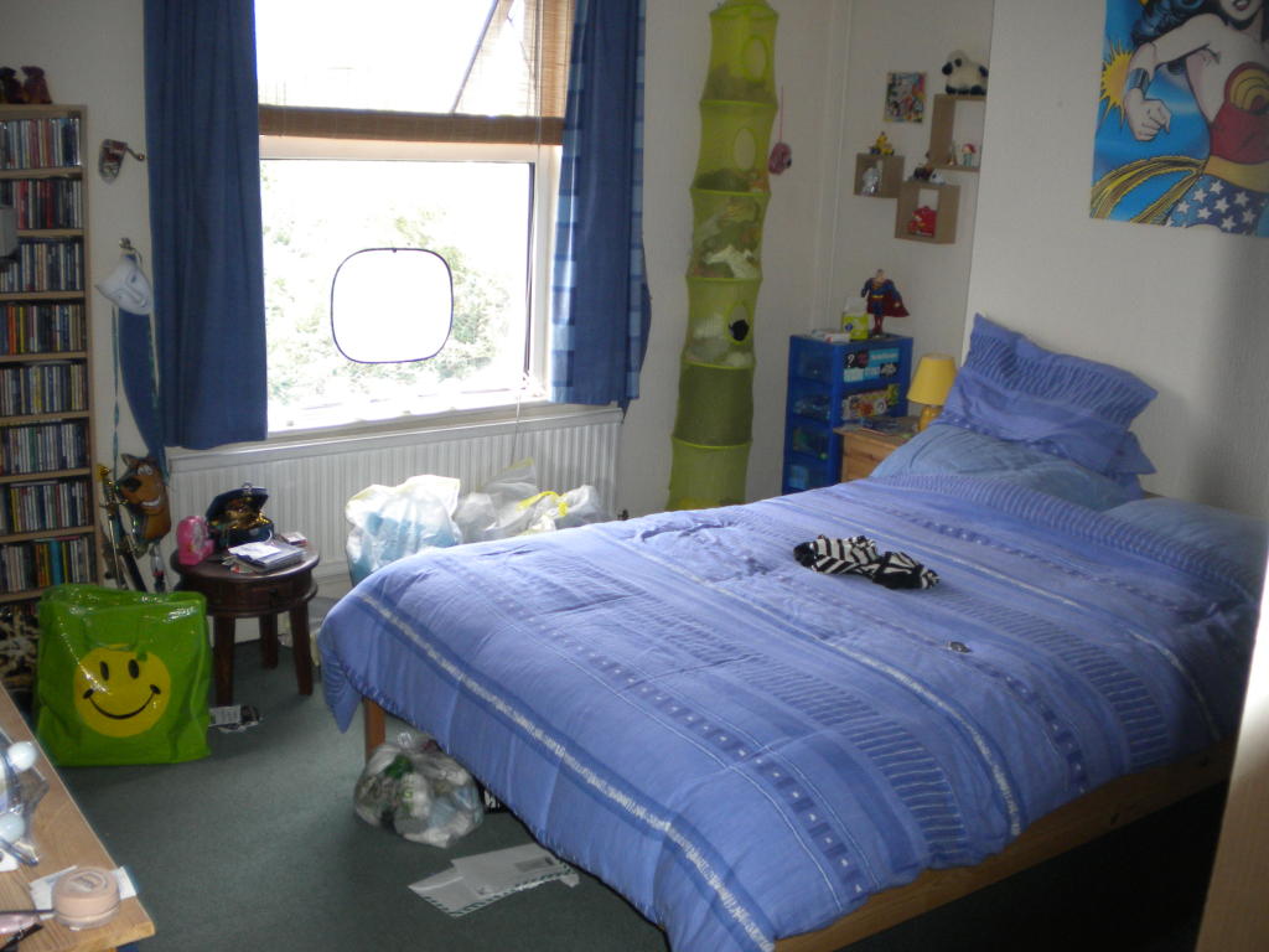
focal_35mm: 35
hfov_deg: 52.6
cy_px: 476
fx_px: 1283
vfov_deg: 40.7
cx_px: 634
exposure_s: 1/59.8
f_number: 3.1
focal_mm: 6.3
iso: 144
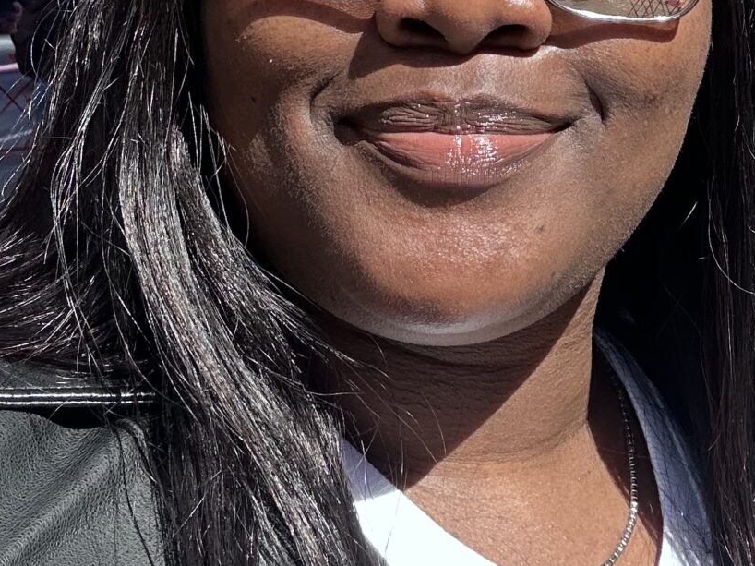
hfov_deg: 26.5
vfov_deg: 19.3
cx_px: 602
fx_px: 1570
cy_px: -106
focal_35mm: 72
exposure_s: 1/334
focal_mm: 2.69
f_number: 1.9
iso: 25
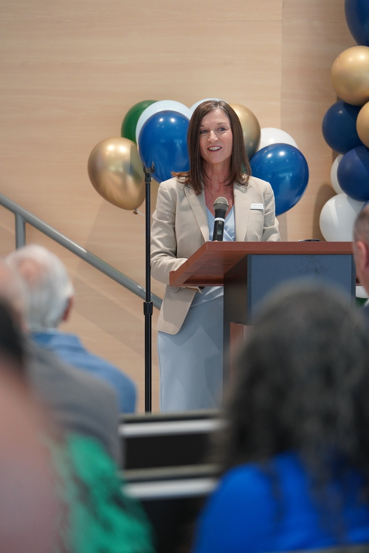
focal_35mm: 200
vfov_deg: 10.3
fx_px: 3074
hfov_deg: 6.9
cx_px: 184
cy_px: 276
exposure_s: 1/250
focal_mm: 200
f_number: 4
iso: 2500
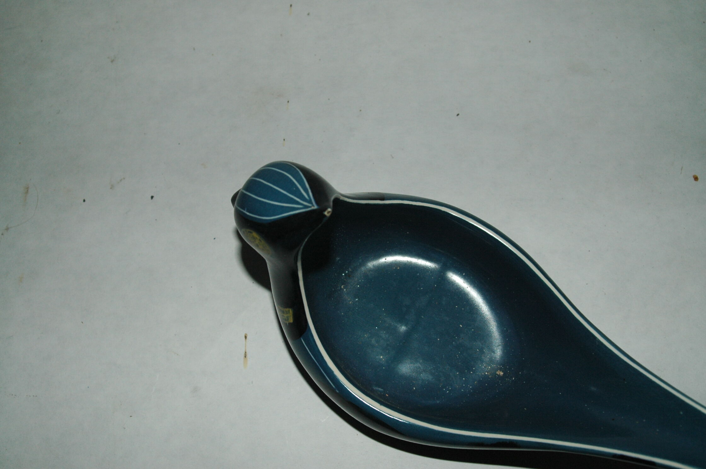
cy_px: 234
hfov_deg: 46.4
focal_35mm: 42
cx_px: 353
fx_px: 823
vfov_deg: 31.8
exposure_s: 1/125
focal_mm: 28
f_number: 7.1
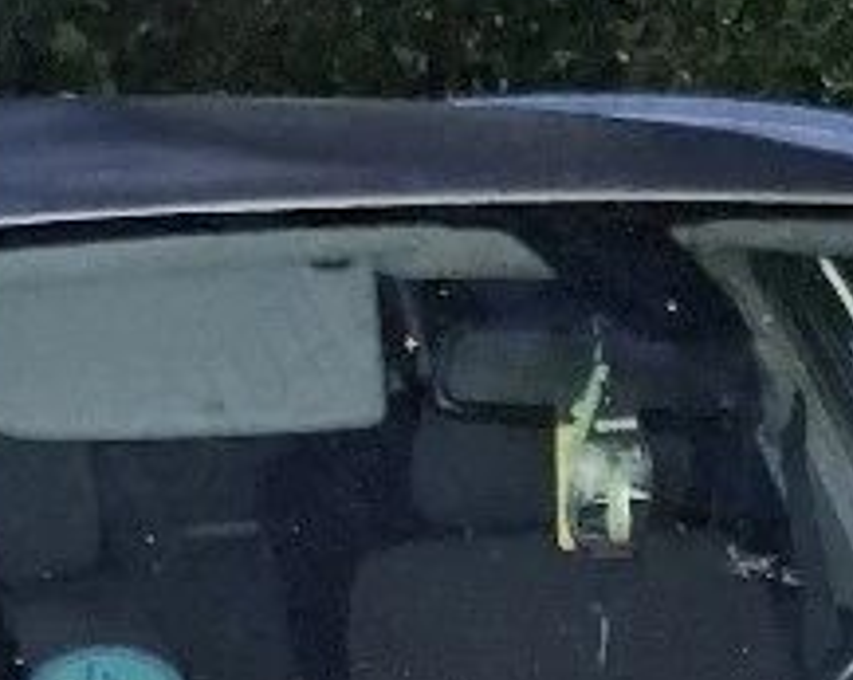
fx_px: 3479
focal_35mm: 138
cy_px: 1378
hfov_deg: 13.8
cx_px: 774
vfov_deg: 10.3
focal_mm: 5.54
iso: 1600
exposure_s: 1/10
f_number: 1.8
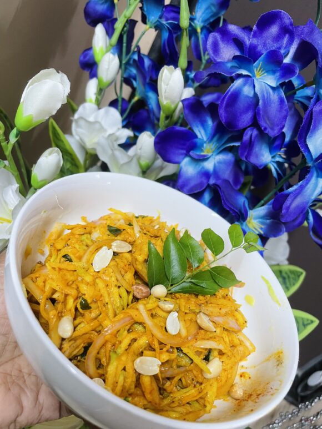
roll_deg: -31.9
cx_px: 161
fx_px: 322
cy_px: 214
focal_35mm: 26
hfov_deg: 53.1
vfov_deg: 67.3
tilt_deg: -33.2
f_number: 1.6
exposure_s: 1/50
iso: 160
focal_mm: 4.2
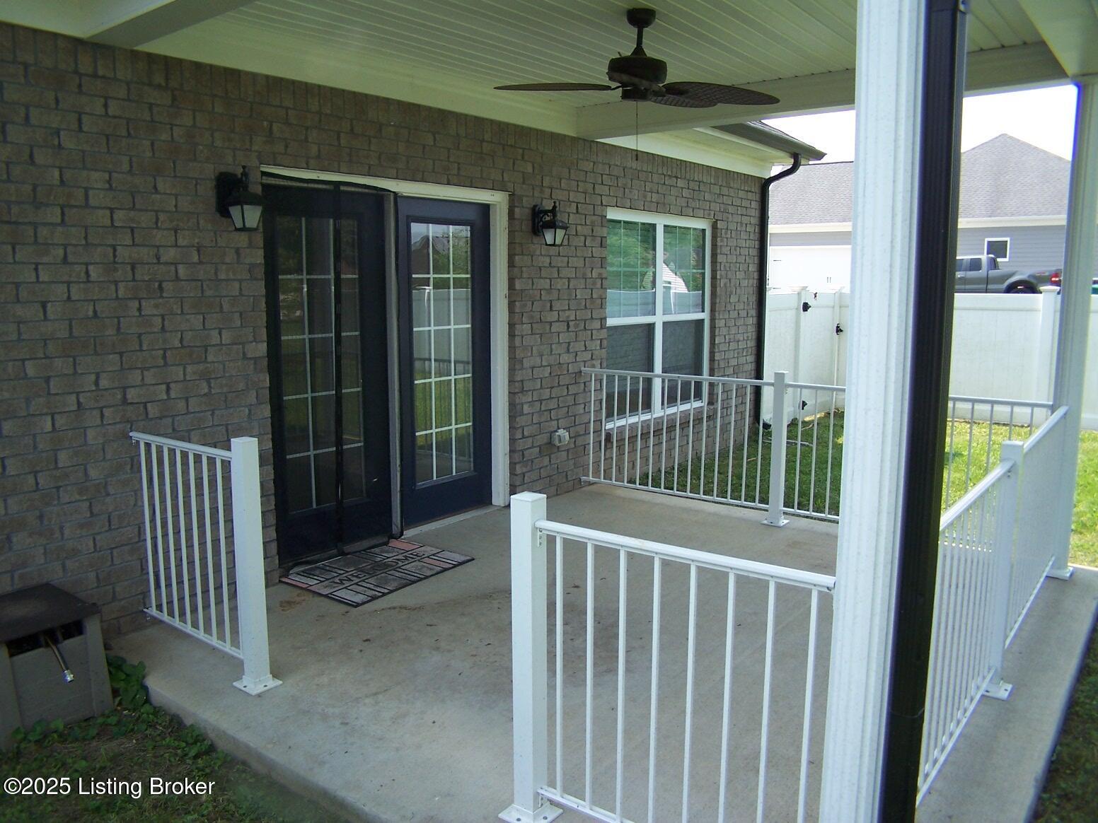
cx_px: 549
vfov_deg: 37.7
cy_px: 412
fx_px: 1205
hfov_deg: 49.0
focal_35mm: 38
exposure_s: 1/350
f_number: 2.8
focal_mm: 6.3
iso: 80
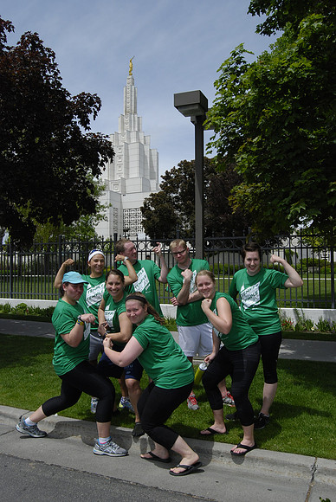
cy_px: 251
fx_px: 461
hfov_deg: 40.1
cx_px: 168
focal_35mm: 33
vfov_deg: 57.2
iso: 400
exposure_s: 1/800
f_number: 10
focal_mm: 22
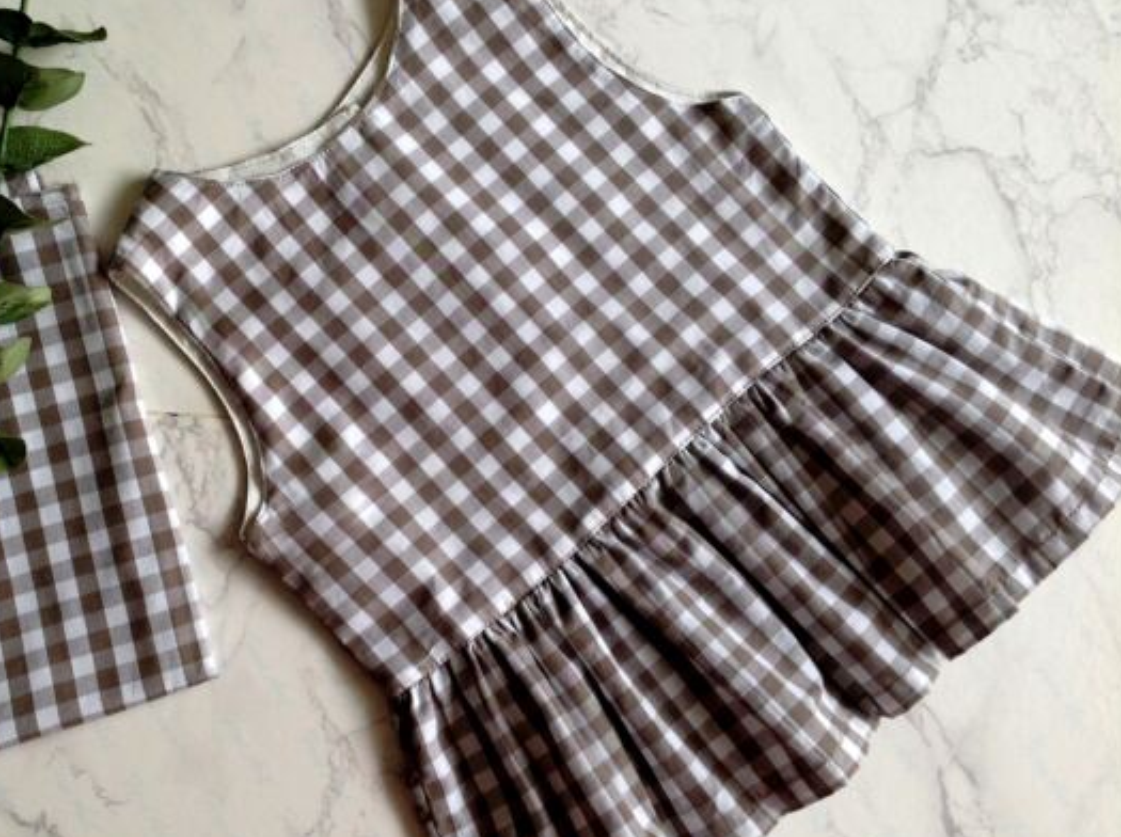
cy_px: 448
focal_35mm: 45
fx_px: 1455
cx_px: 420
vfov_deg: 32.1
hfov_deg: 41.8
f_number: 2.4
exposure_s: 1/131
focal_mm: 4.28
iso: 50
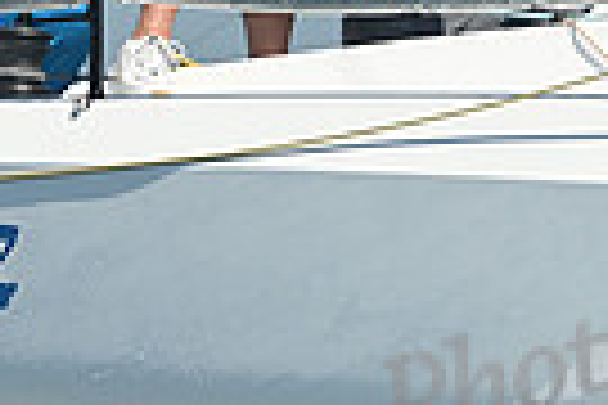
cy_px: 160
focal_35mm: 624
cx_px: 153
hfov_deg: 3.3
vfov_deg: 2.2
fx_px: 10538
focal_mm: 145
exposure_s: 1/1000
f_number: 8
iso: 320
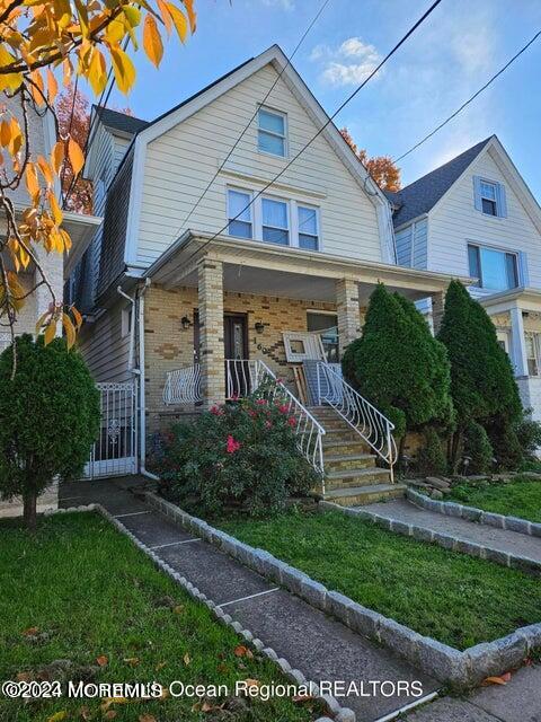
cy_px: 361
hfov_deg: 58.9
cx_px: 270
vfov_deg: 73.9
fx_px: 479
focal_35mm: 23
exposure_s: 1/1265
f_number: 1.8
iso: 40
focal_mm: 5.4
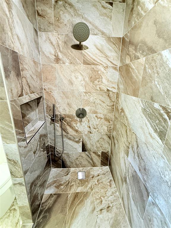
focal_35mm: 14
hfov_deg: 85.7
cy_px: 114
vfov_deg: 102.1
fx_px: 92
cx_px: 86
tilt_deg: -18.0
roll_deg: -2.3
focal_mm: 2.22
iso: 500
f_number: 2.2
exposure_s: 1/60
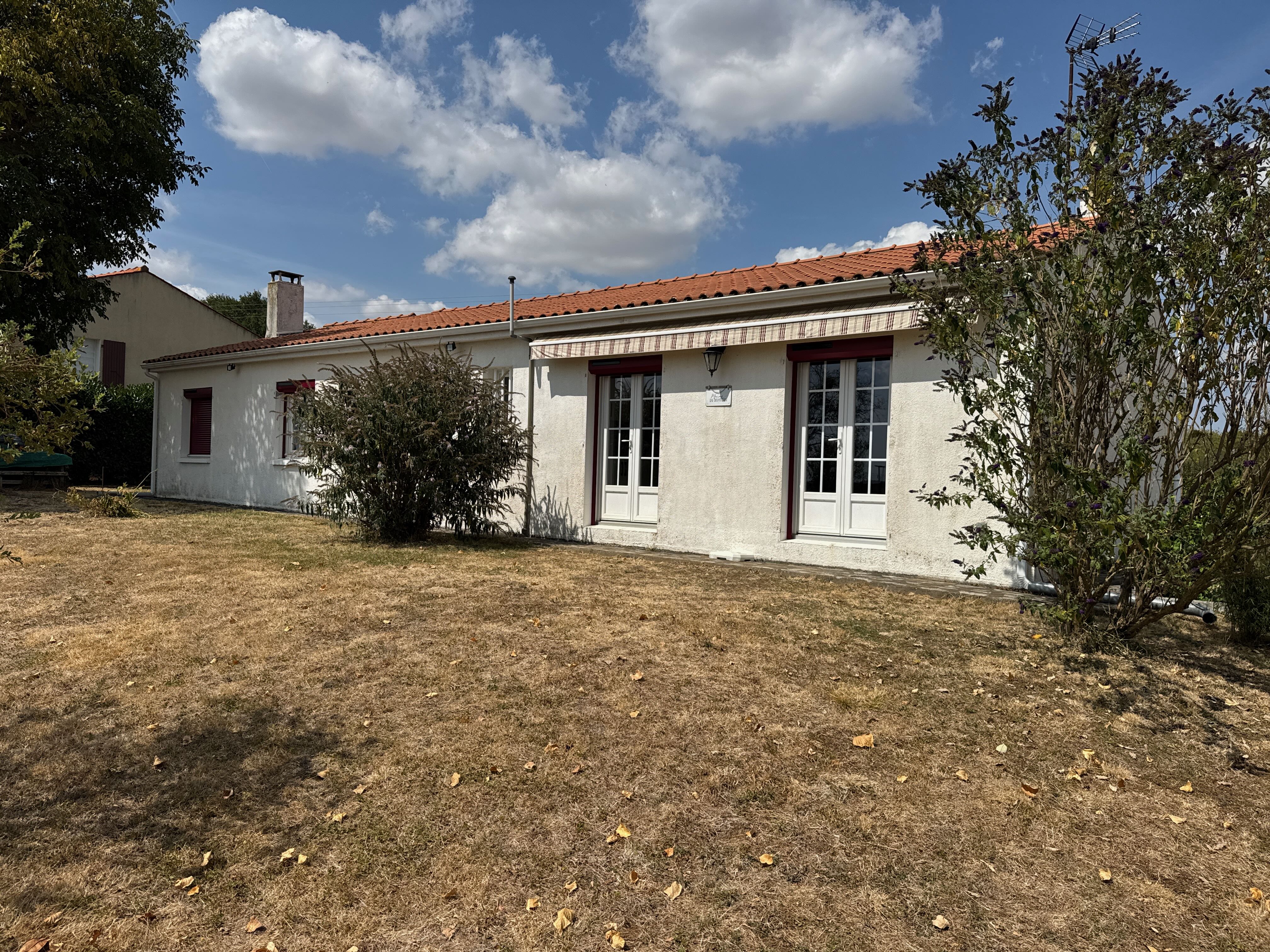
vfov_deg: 56.8
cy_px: 476
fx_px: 881
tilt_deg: +1.8
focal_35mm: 24
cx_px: 635
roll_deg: -2.4
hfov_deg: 71.6
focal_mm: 6.76
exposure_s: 1/9009
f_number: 1.78
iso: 80
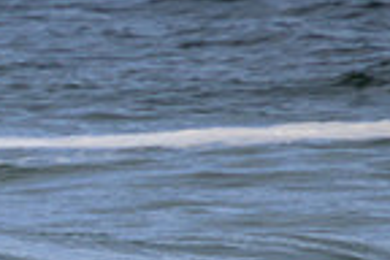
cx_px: -119
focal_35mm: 3233
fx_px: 35021
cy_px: 283
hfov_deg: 0.6
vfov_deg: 0.4
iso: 450
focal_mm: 800
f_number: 11
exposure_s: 1/2000
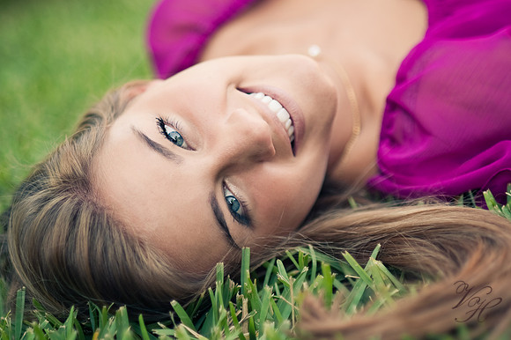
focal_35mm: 85
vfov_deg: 16.1
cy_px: 170
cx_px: 256
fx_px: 1206
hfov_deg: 23.9
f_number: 1.8
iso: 250
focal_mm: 85
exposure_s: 1/400
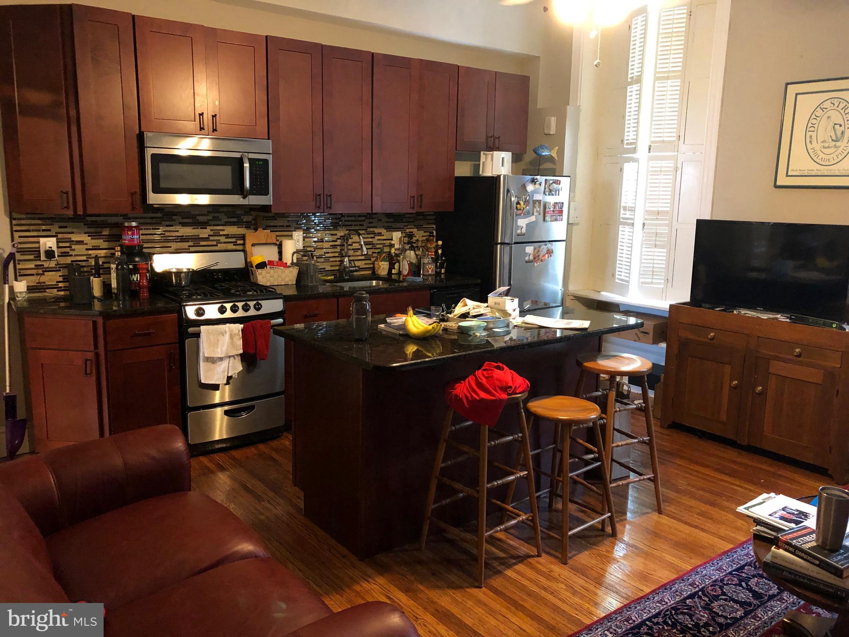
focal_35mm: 28
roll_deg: -0.9
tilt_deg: -11.1
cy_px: 318
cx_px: 424
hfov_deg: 63.4
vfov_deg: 49.7
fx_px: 687
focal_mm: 3.99
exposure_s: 1/4
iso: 125
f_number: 1.8
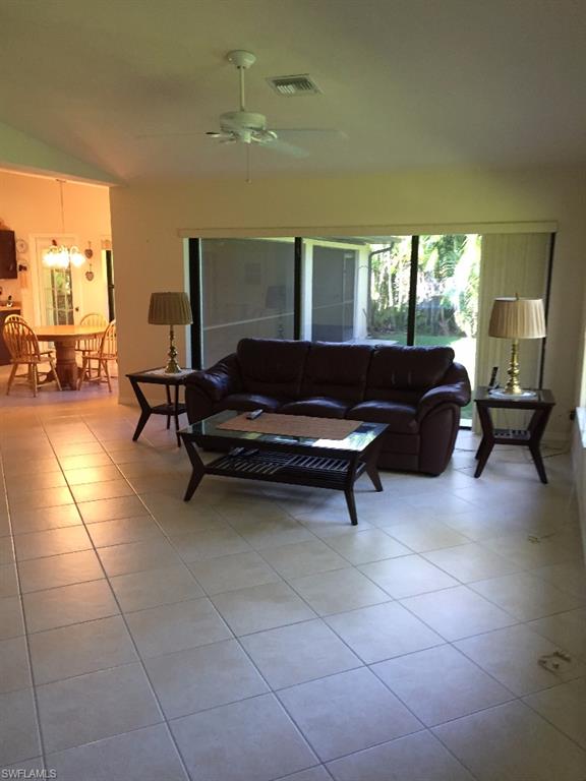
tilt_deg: -12.8
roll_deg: -0.5
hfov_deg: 48.2
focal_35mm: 29
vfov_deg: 61.7
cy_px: 390
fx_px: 655
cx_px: 293
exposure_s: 1/30
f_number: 2.2
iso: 125
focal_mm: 4.15
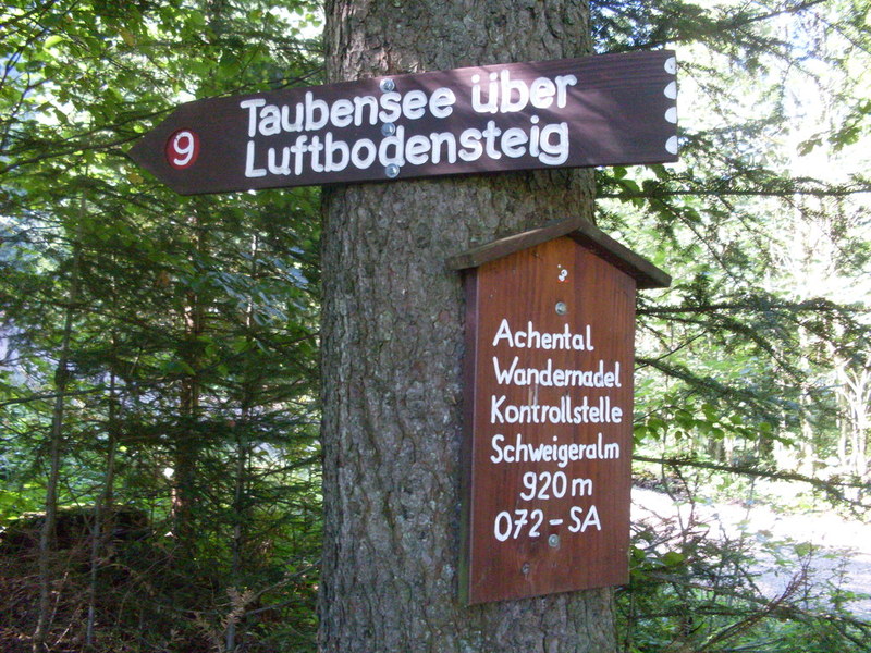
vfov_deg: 37.7
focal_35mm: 38
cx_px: 436
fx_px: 956
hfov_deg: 49.0
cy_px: 326
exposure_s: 1/30
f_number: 2.8
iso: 200
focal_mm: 6.3
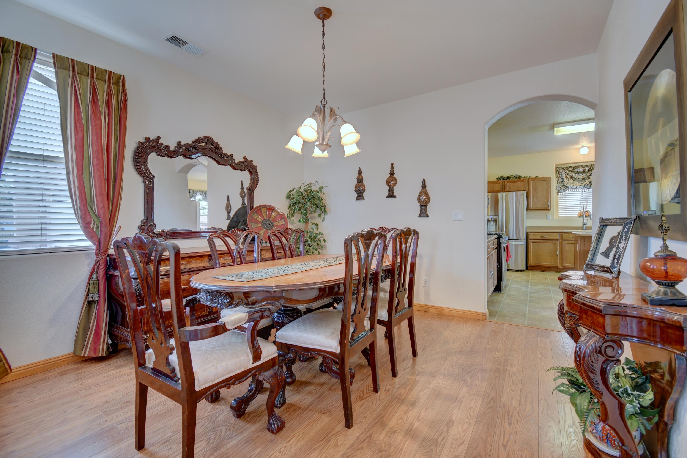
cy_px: 229
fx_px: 286
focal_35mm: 15
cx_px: 344
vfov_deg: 77.3
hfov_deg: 100.4
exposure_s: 1/2.5
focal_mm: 10
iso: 100
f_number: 4.5
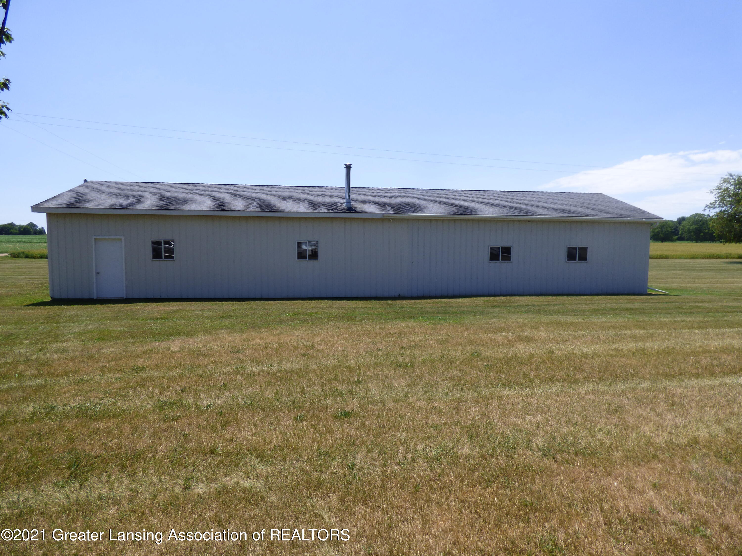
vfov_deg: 66.0
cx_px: 371
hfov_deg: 81.7
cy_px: 278
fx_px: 429
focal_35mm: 20
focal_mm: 3.58
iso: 100
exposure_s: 1/1600
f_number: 2.8
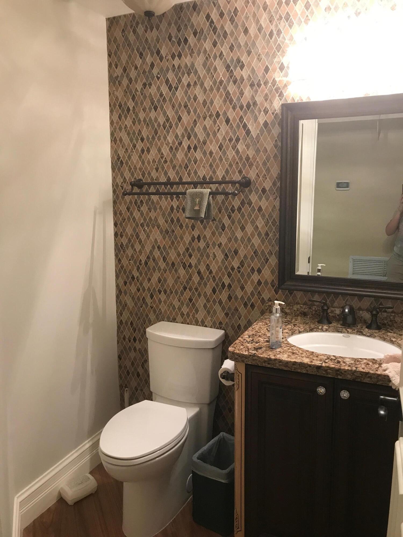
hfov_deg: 49.7
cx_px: 202
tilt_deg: -8.0
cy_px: 268
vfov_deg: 63.4
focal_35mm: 28
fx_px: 435
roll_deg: -0.5
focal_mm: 3.99
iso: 40
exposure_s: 1/20
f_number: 1.8
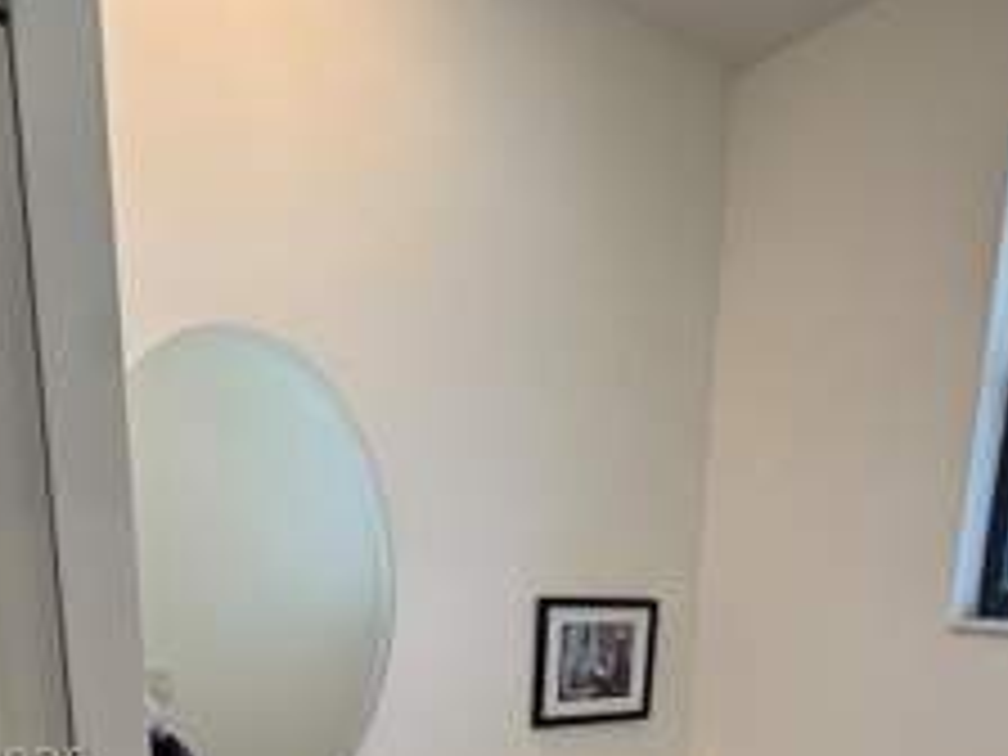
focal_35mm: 30
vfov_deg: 40.6
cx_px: 504
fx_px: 874
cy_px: 765
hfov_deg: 60.0
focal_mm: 2.22
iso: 160
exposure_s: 1/120
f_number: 2.2
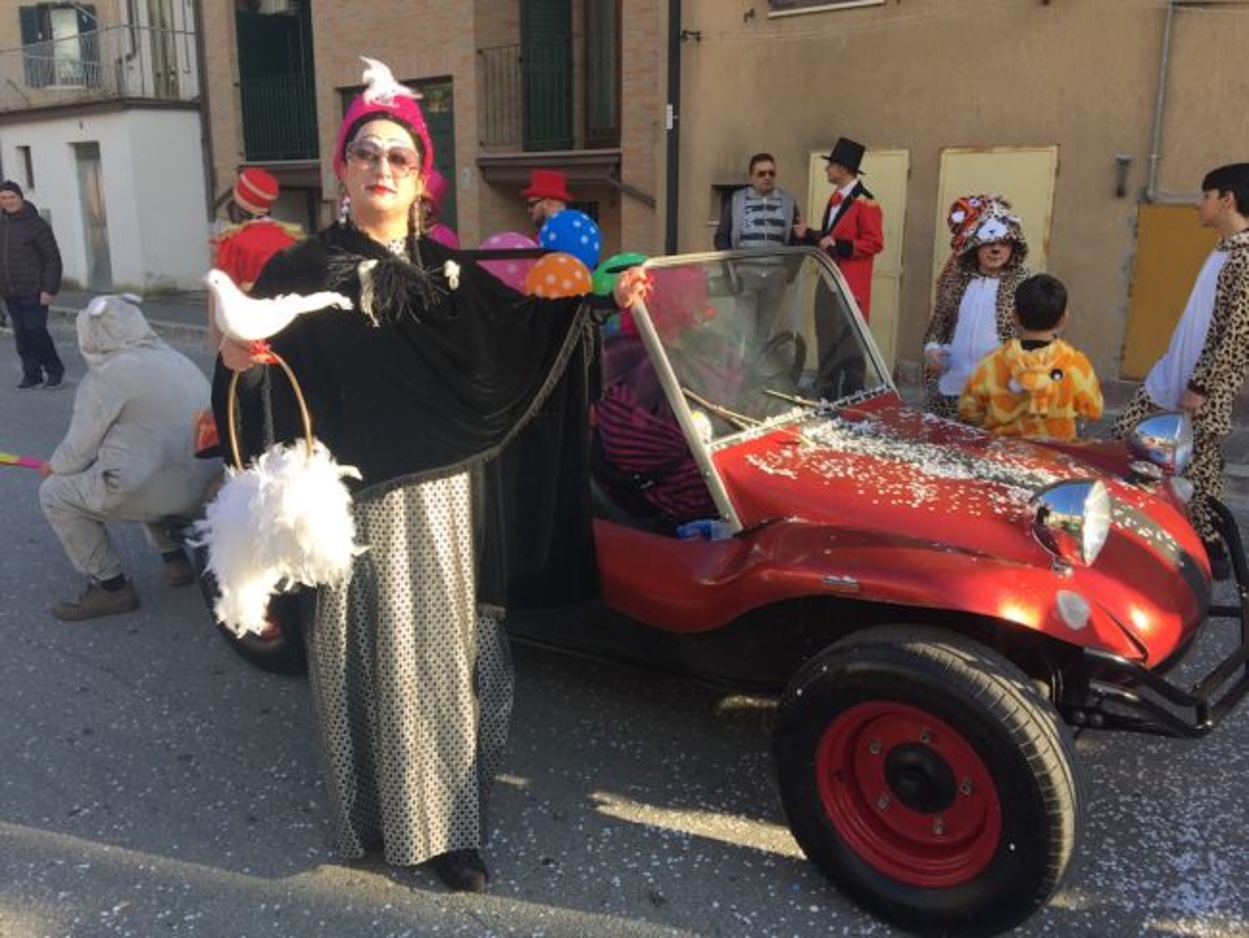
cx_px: 624
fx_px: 1047
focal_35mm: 29
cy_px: 469
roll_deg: -0.2
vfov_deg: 48.3
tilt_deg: -11.5
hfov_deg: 61.6
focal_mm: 4.15
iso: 32
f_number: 2.2
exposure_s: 1/599
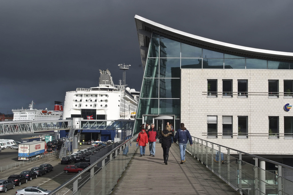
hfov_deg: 41.1
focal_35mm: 48
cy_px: 98
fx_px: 391
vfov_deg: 28.1
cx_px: 146
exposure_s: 1/115
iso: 100
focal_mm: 32
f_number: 16
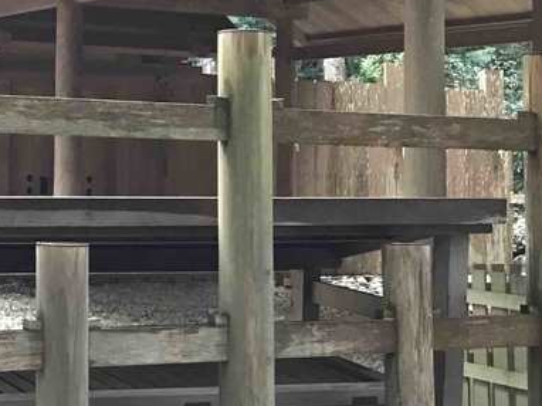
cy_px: 71
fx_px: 1377
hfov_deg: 20.8
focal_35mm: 88
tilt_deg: +4.2
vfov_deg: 16.6
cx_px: -108
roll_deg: +0.1
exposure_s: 1/15
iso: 64
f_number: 1.8
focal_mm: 3.99
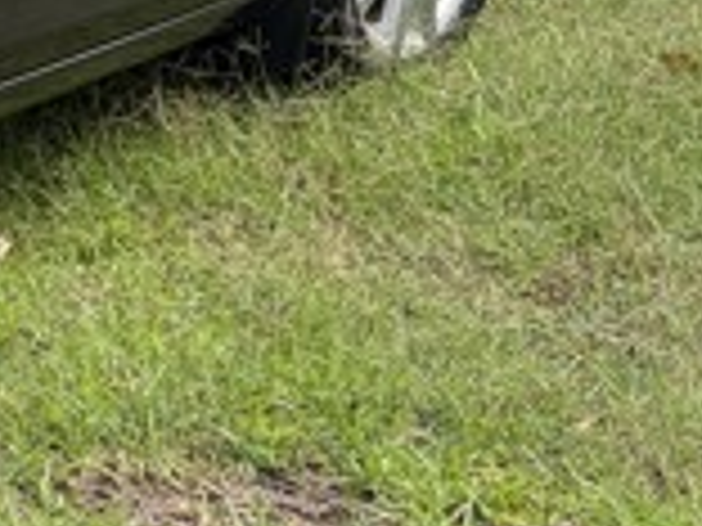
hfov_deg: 12.2
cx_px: -918
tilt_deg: -15.3
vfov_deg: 11.0
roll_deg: +1.5
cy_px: -76
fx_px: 2697
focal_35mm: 133
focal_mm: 5.96
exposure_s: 1/552
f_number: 1.6
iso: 64
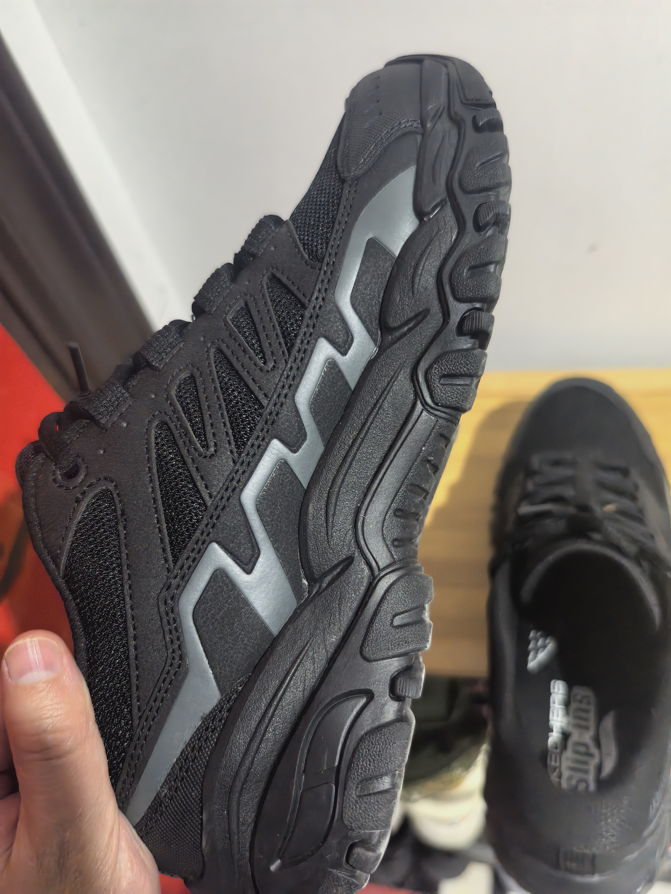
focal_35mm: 27
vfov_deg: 65.3
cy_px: 447
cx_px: 336
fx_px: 698
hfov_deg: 51.4
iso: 1000
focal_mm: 6.98
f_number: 1.4
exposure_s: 1/20
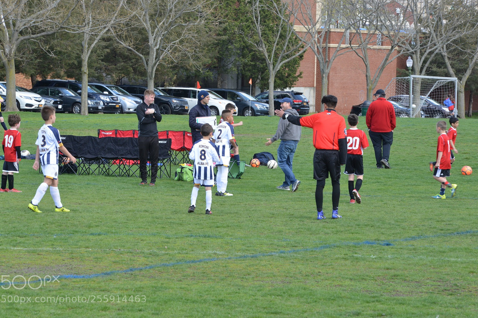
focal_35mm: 211
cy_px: 156
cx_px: 233
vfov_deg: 6.5
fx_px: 2801
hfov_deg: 9.8
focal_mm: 200
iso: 1000
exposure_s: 1/125
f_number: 18
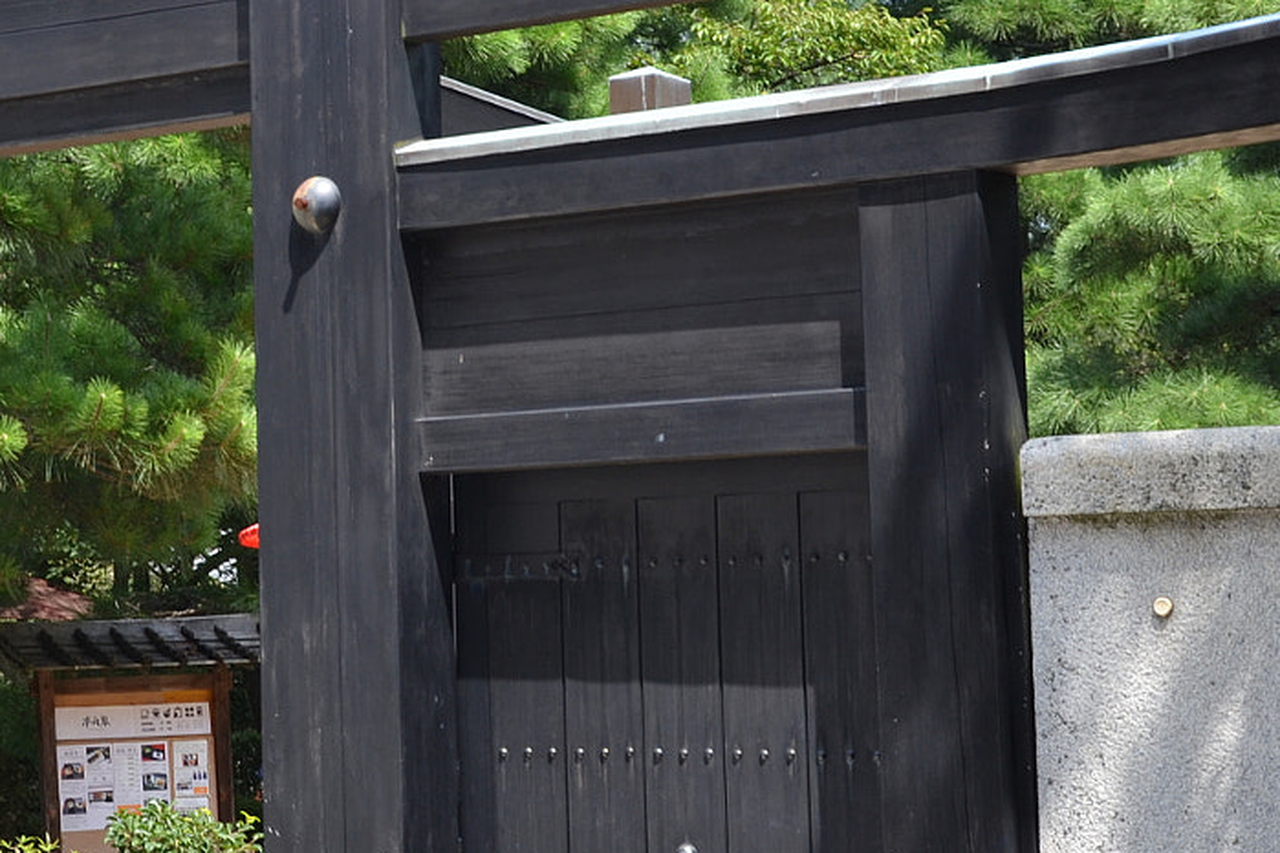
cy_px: 359
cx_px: 84
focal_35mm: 103
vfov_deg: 13.3
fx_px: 3662
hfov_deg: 19.4
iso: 100
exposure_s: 1/160
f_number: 6.3
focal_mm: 30
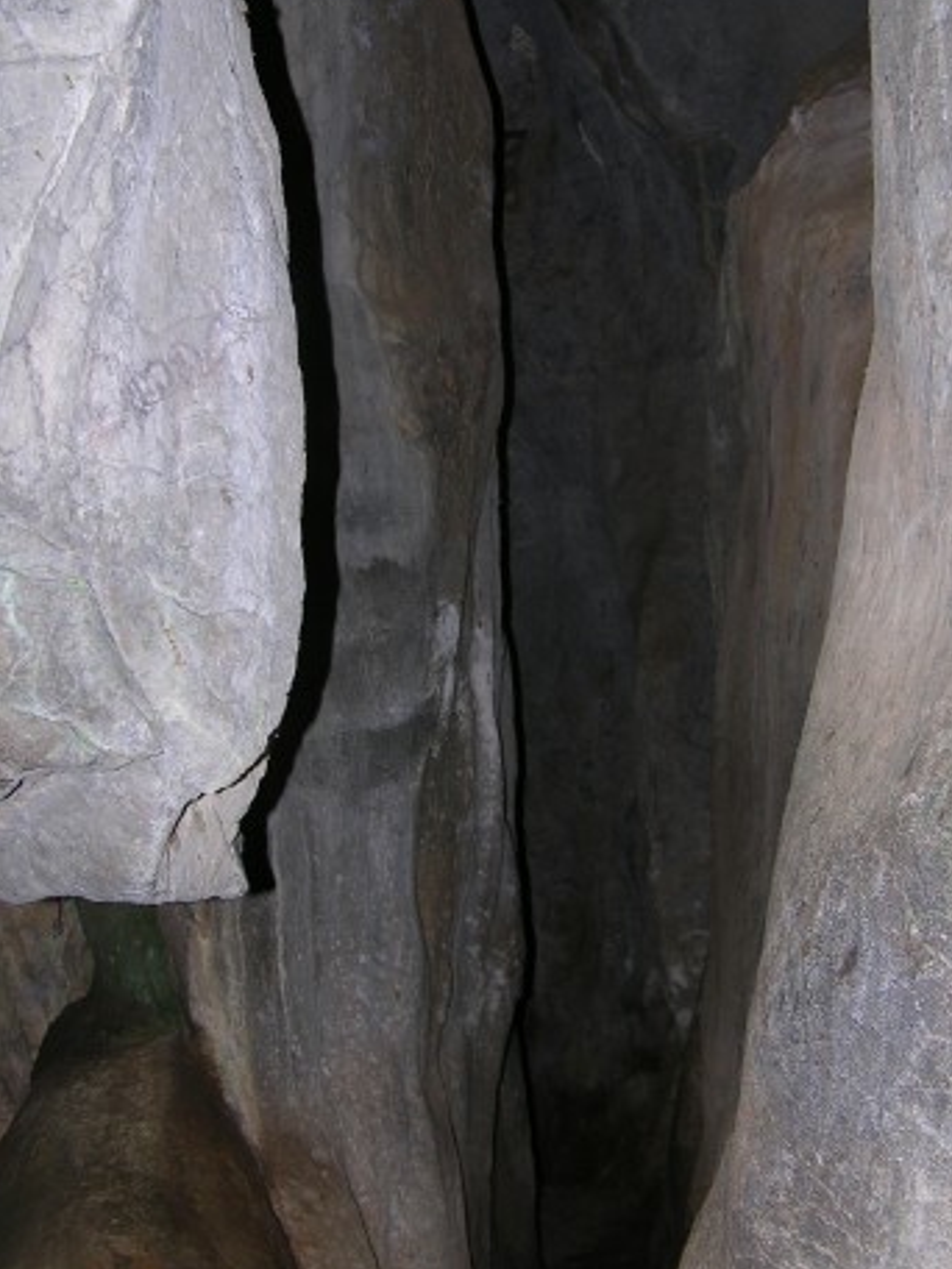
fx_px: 2163
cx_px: 576
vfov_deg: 32.6
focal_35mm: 59
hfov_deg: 24.8
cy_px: 540
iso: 50
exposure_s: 1/60.1
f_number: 2.8
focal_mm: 8.9
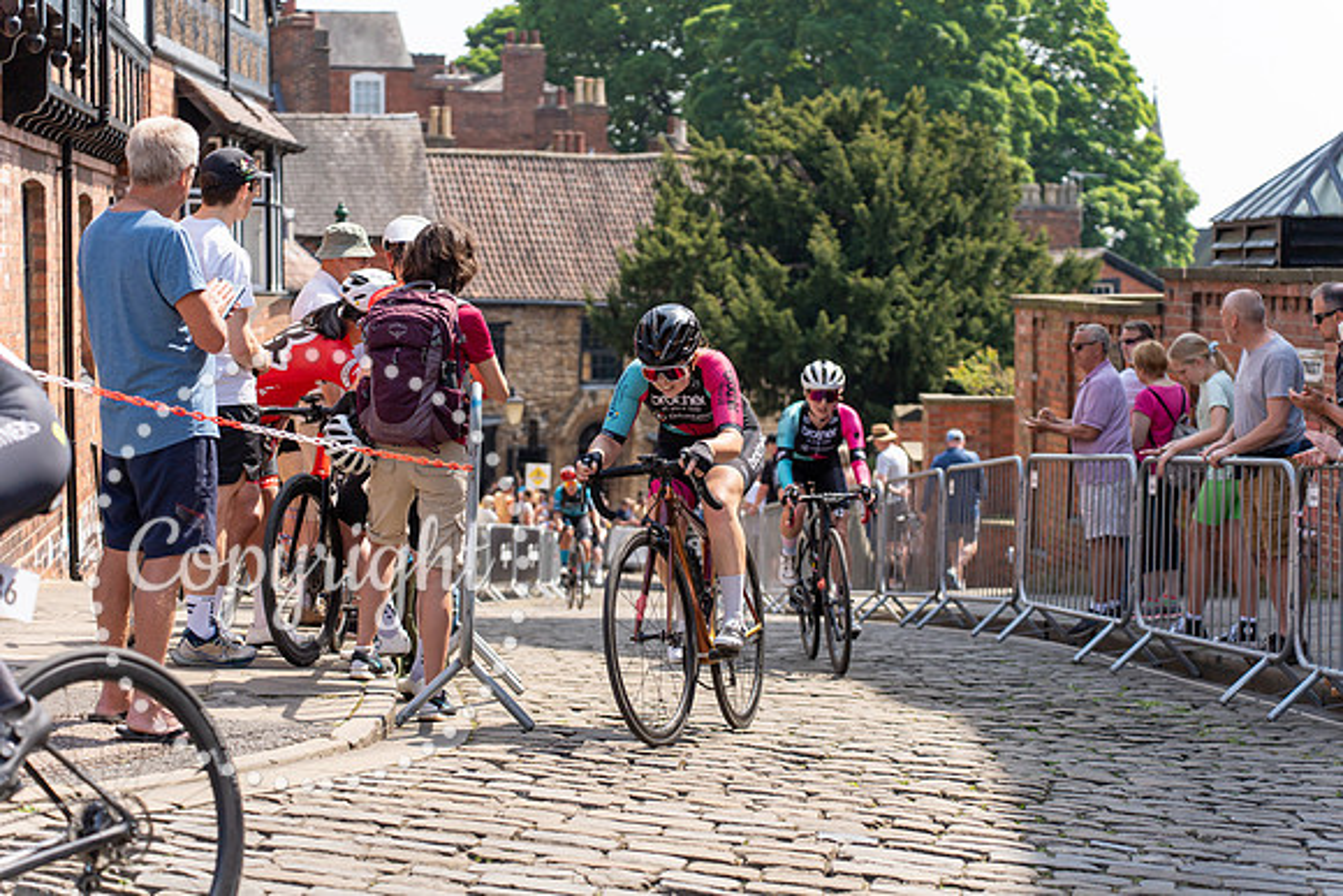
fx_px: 2687
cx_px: 672
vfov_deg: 18.9
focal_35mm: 72
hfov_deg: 28.1
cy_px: 448
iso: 160
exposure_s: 1/2500
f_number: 3.5
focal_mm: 72
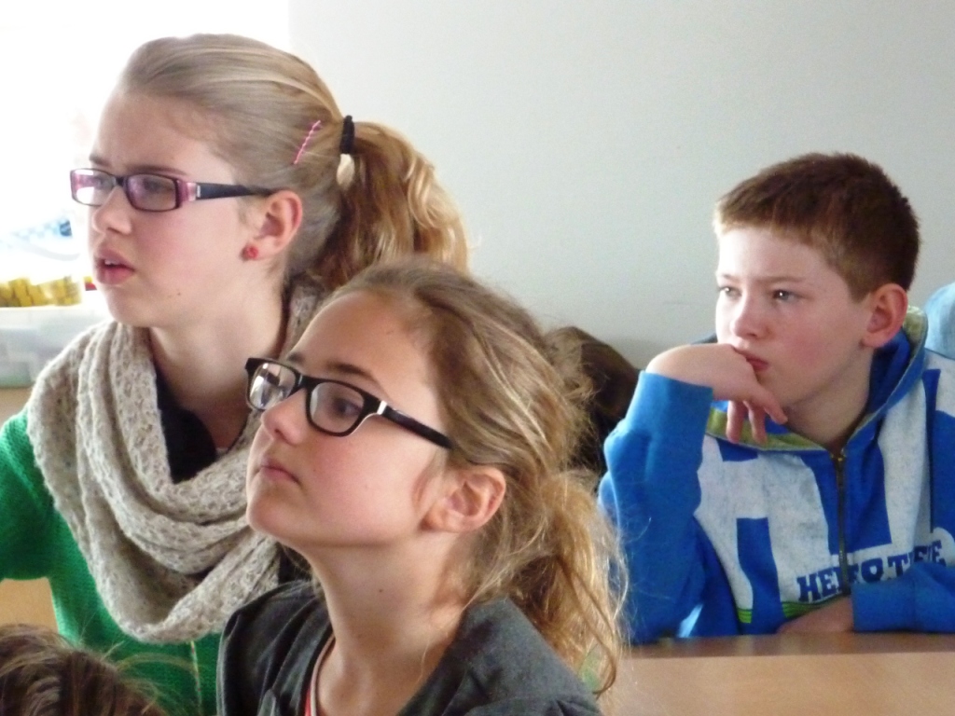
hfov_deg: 7.5
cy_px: 358
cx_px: 478
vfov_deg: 5.7
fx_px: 7256
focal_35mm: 263
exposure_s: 1/30
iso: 800
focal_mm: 29.9
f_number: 4.5
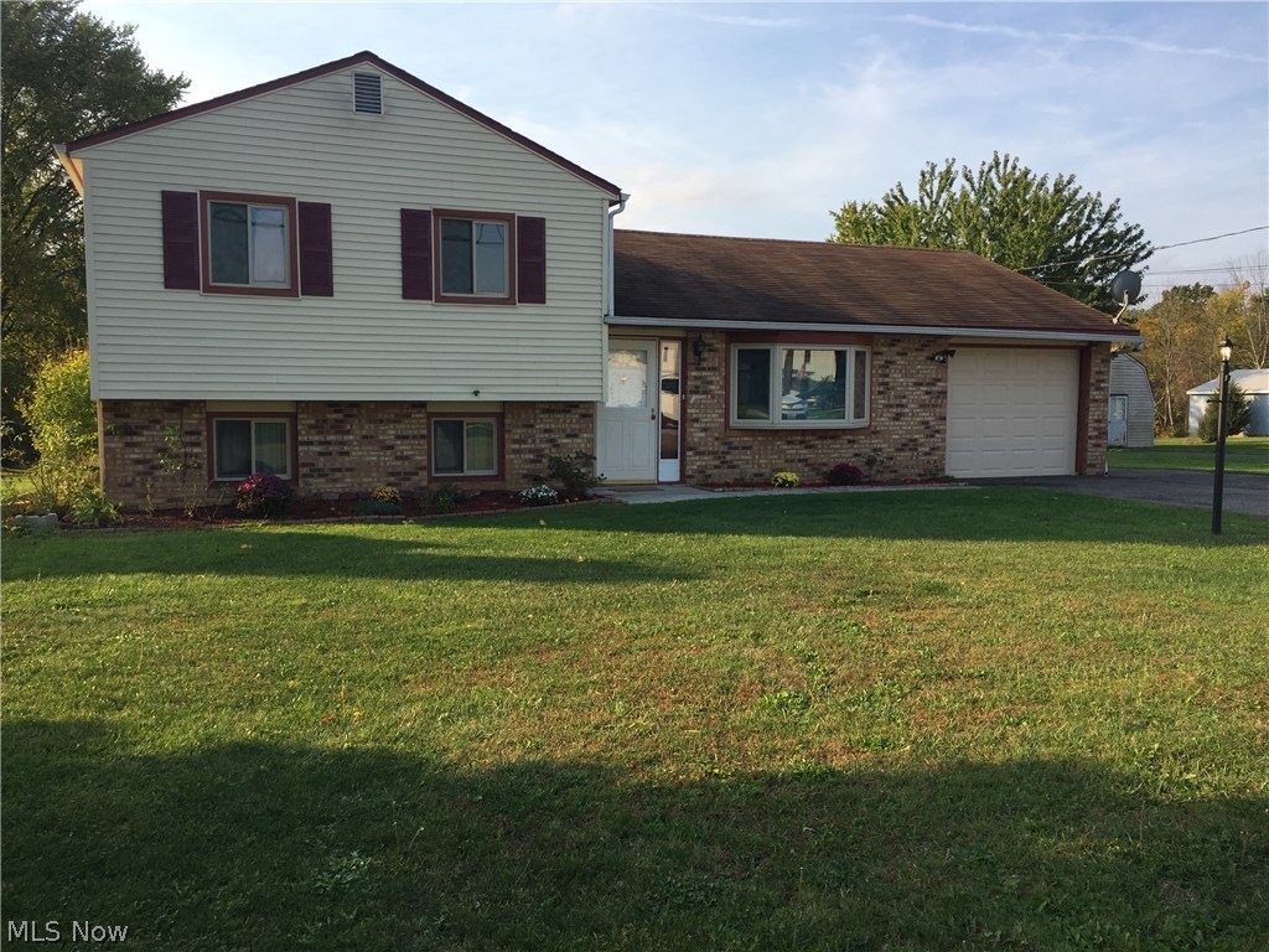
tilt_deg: -4.7
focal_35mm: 29
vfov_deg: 48.2
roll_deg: -1.4
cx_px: 634
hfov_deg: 61.7
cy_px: 476
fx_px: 1063
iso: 32
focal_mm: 4.15
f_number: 2.2
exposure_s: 1/760
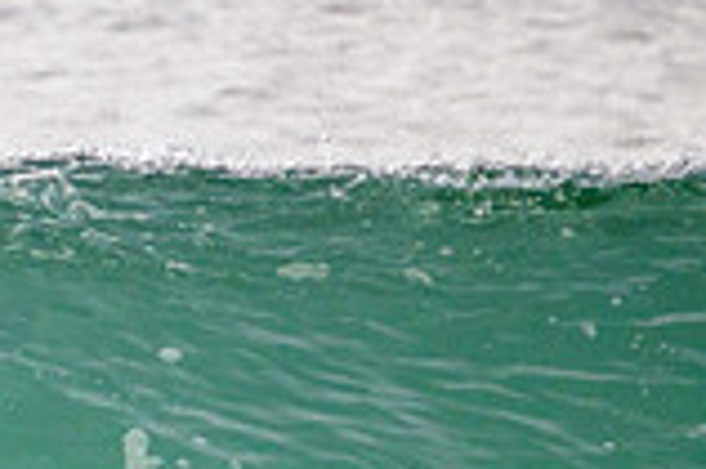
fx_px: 57518
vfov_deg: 0.5
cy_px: 784
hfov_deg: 0.7
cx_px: -357
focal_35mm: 2936
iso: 1400
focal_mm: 800
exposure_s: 1/2000
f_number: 11
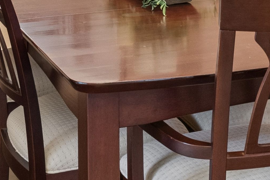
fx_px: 660
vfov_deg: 14.0
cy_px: -130
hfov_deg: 23.1
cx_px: 154
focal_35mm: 88
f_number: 8
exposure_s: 1/30
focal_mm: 21
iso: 1000
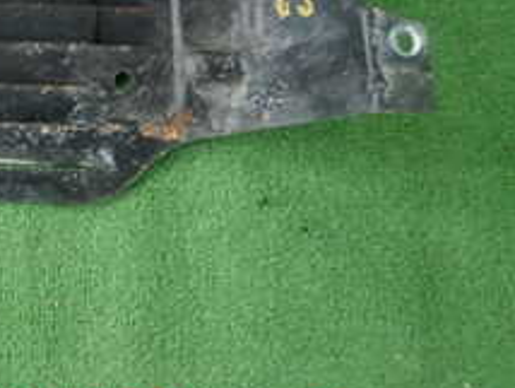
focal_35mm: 70
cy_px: -96
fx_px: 1043
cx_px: -202
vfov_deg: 19.6
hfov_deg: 23.5
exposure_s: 1/60
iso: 125
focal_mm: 4.5
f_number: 2
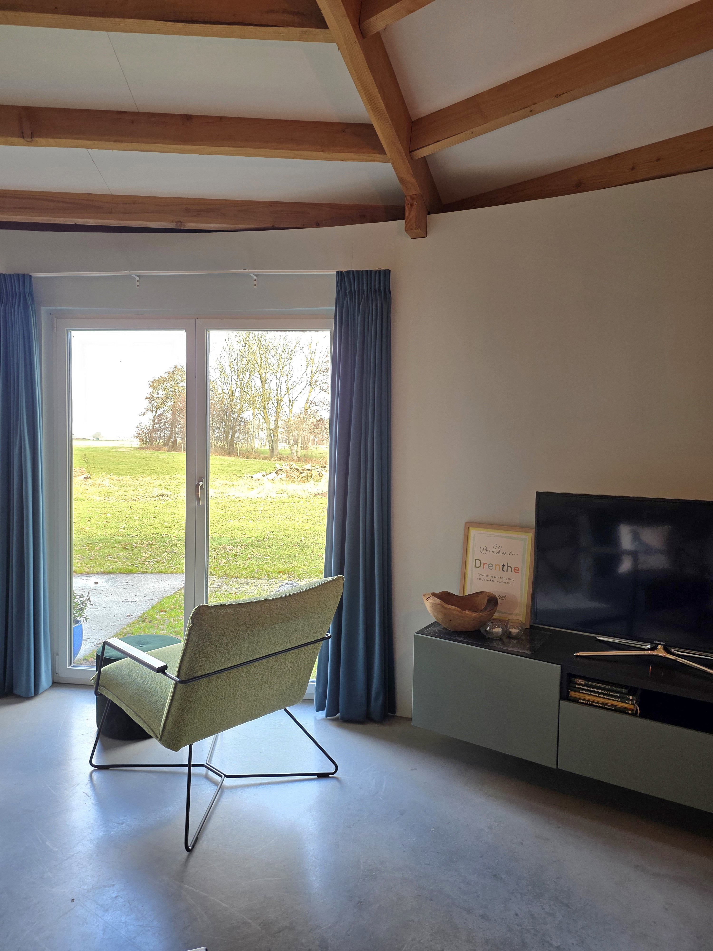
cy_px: 476
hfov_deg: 58.9
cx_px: 356
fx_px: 632
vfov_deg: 73.9
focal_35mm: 23
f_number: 1.7
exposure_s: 1/101
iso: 100
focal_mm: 6.25
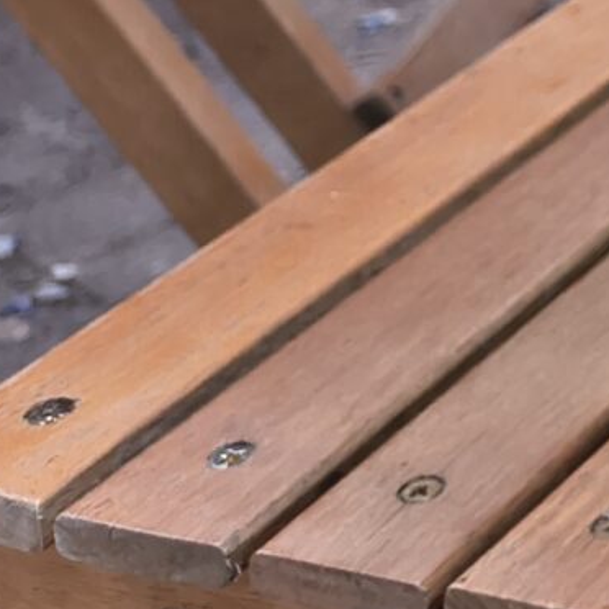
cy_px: -763
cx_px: 1889
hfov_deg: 9.3
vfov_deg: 10.6
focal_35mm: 146
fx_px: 2906
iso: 257
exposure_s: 1/100
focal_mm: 5.56
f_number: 1.8
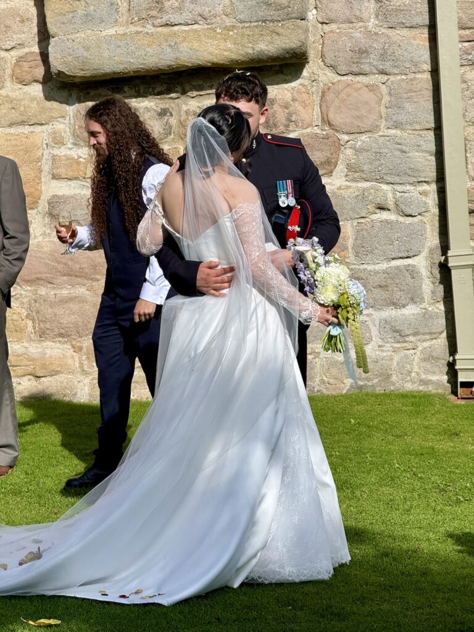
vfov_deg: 16.4
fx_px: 2191
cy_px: 316
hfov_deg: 12.3
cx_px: 237
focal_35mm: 120
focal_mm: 15.66
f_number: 2.8
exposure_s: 1/977
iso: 50
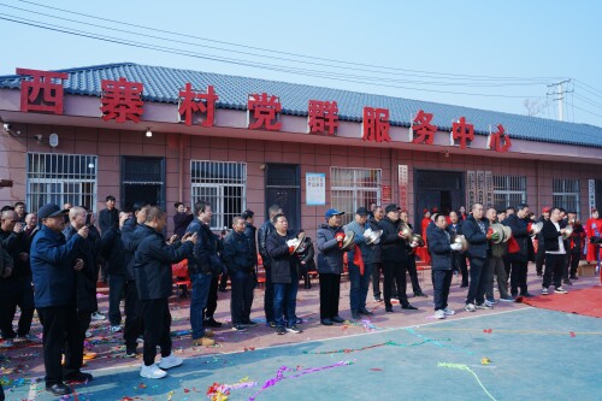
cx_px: 301
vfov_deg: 46.4
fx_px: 468
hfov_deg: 65.5
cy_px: 200
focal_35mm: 28
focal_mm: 28
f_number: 9
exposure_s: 1/160
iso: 100
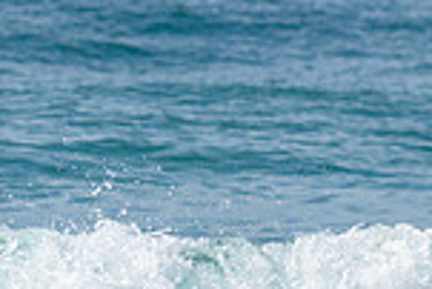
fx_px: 18942
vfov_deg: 0.9
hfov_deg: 1.3
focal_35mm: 1577
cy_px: 365
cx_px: 584
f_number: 10
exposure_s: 1/2000
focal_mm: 410
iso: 560
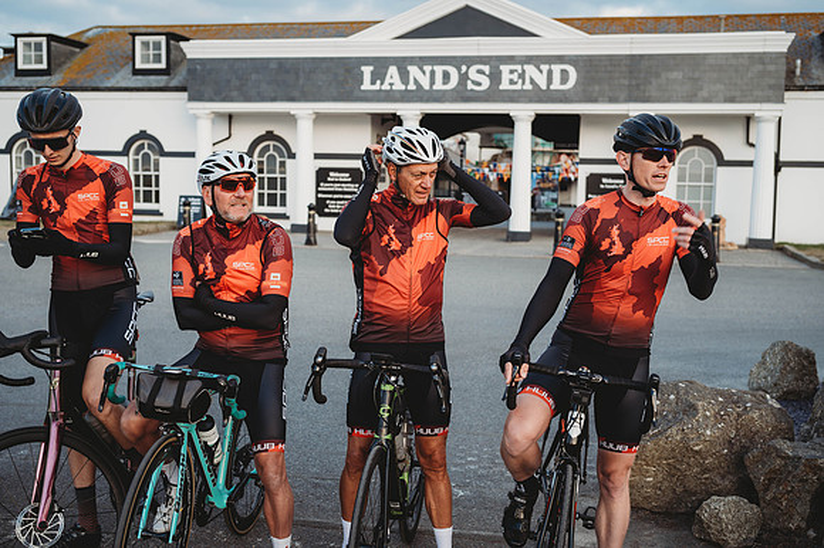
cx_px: 412
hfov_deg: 48.5
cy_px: 274
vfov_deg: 33.4
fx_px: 915
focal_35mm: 40
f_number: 3.5
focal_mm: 40
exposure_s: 1/160
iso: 100
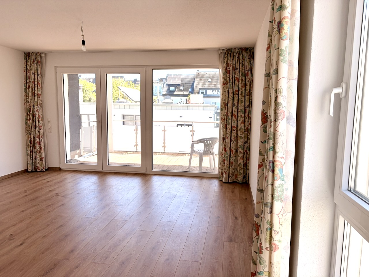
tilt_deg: -7.1
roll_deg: -1.0
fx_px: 277
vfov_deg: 53.1
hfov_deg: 67.3
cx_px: 184
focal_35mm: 26
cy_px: 138
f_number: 1.6
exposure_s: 1/641
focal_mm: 5.96
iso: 50
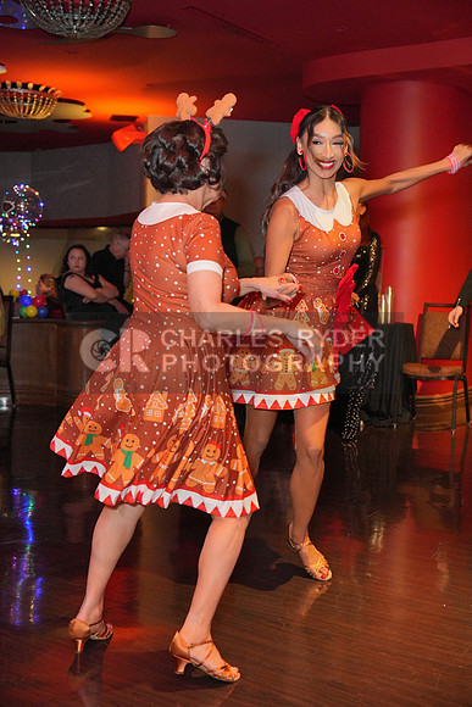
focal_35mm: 46
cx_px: 236
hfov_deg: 29.3
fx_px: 904
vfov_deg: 42.7
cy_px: 354
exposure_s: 1/200
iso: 4000
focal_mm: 46
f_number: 4
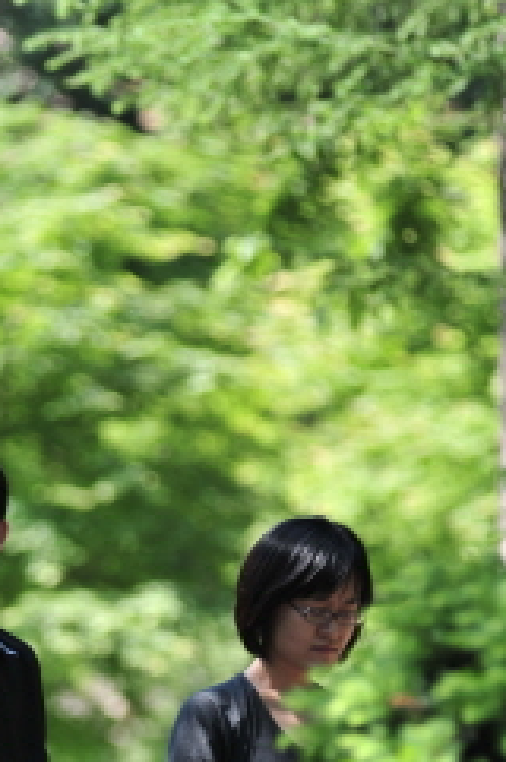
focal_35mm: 386
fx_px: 8161
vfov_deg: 5.3
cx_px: -24
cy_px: 730
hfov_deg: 3.5
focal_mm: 155
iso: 250
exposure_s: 1/1000
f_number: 2.8
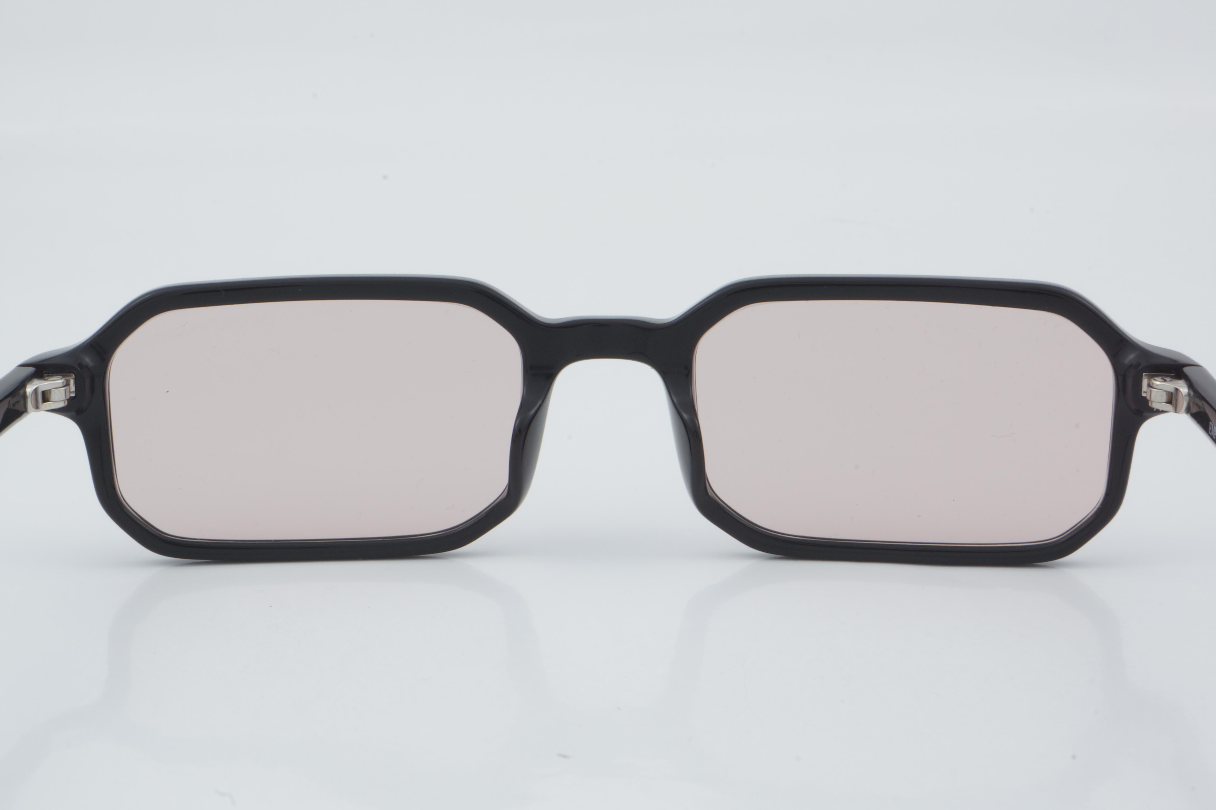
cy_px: 405
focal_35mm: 82
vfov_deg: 16.6
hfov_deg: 24.6
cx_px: 608
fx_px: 2786
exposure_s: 1/3
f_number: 32
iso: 100
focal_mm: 55
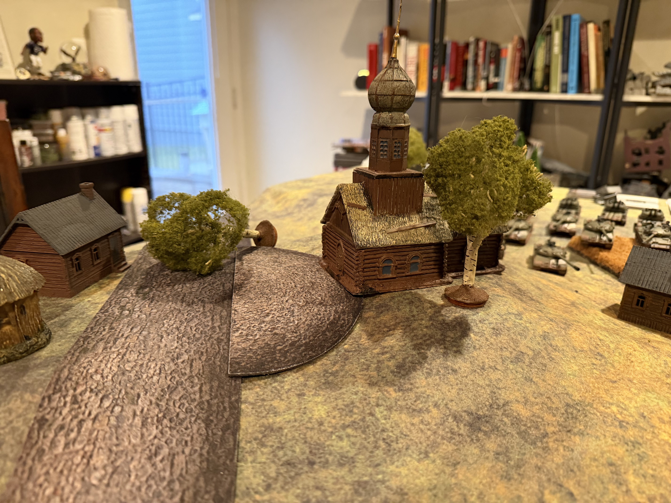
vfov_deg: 56.8
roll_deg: +0.1
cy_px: 252
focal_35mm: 24
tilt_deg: -18.0
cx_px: 336
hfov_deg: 71.6
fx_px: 465
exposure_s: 1/60
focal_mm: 6.76
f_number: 1.78
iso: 400
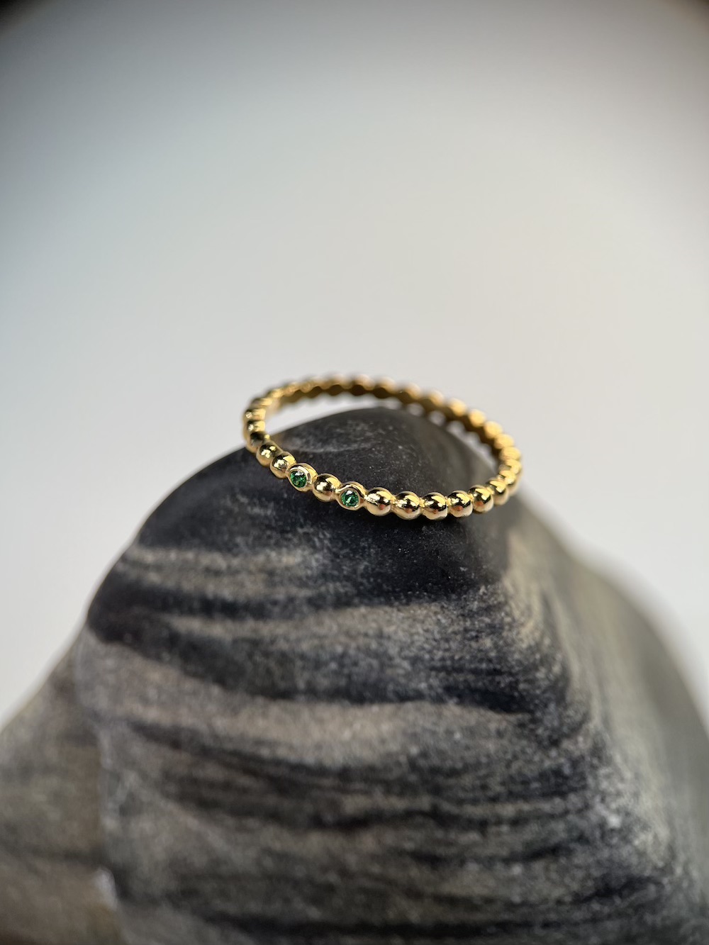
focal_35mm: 26
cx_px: 354
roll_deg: +1.5
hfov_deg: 53.1
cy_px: 472
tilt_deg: -35.6
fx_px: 710
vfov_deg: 67.3
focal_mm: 5.1
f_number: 1.6
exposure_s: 1/285
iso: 40
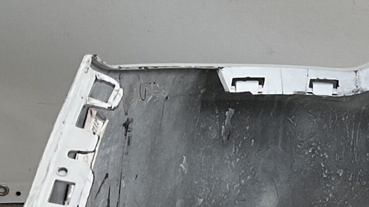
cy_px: 364
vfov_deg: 10.5
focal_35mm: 109
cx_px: 517
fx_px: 1066
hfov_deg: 18.0
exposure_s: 1/568
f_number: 1.8
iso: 16
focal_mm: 3
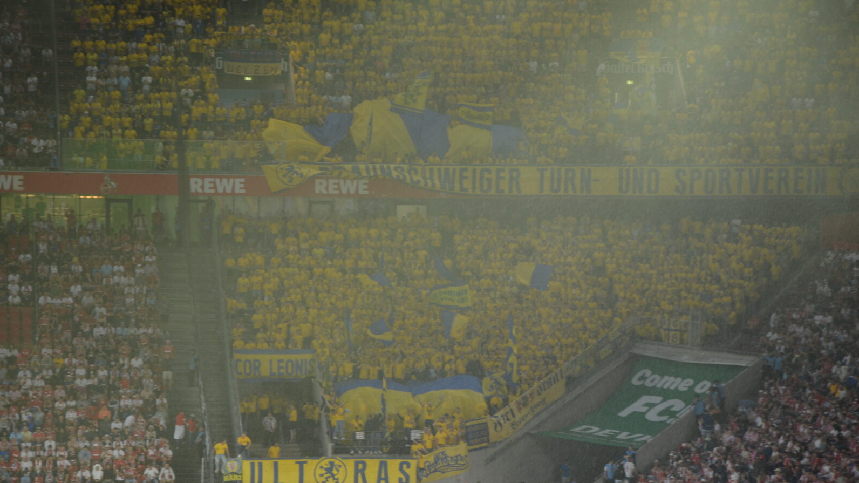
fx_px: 3770
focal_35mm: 166
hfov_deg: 13.0
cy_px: 268
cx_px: 430
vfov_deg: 7.3
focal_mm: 105
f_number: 5.6
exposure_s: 1/60
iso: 450
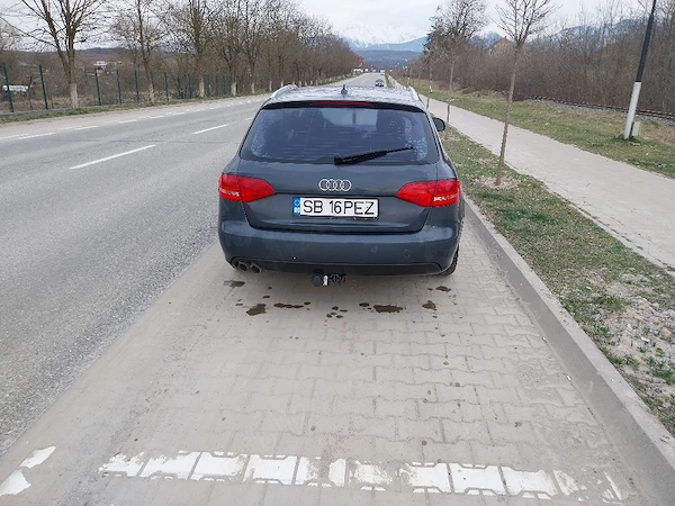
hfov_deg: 67.3
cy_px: 253
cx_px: 338
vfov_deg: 53.1
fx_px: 507
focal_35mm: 26
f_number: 1.8
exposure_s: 1/137
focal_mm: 4
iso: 25
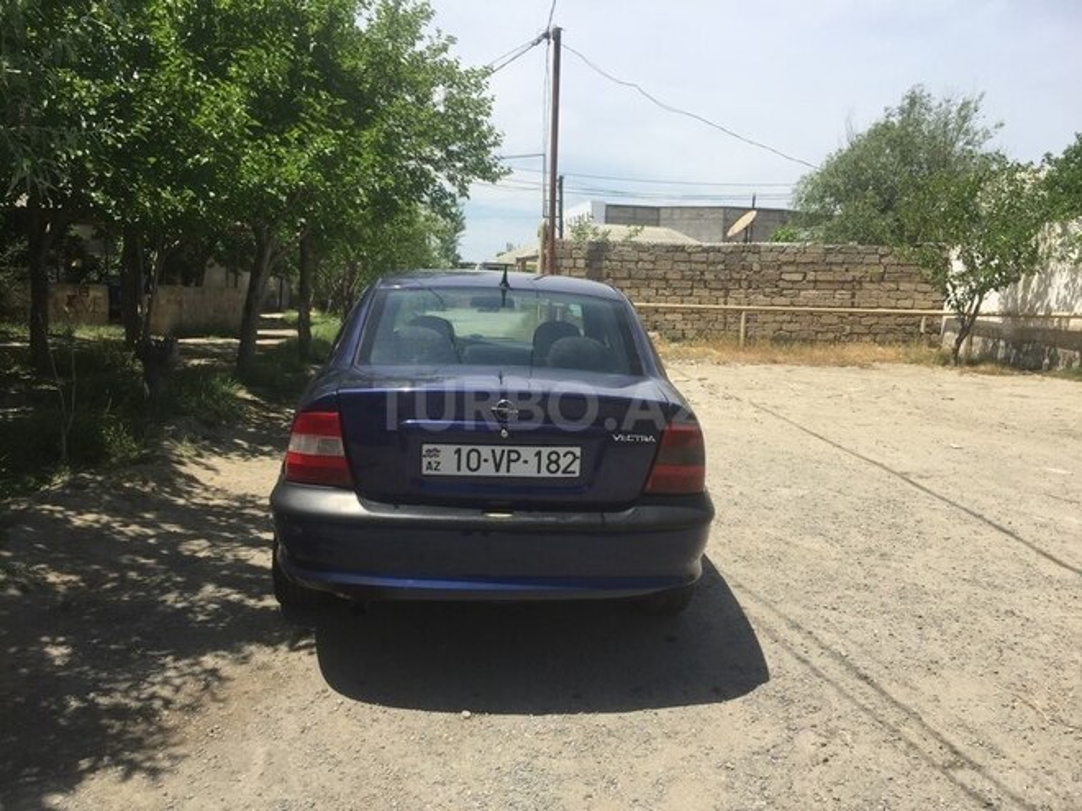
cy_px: 406
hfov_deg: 61.7
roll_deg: -2.6
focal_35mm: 29
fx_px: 906
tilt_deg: -7.3
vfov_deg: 48.2
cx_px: 541
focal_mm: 4.15
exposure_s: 1/1647
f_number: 2.2
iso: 32
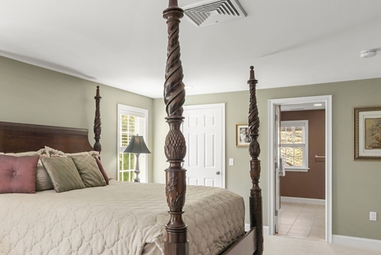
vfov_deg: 44.8
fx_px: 307
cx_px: 134
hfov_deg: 62.4
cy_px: 150
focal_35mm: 29
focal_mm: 16
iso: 400
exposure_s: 1/10
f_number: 7.1
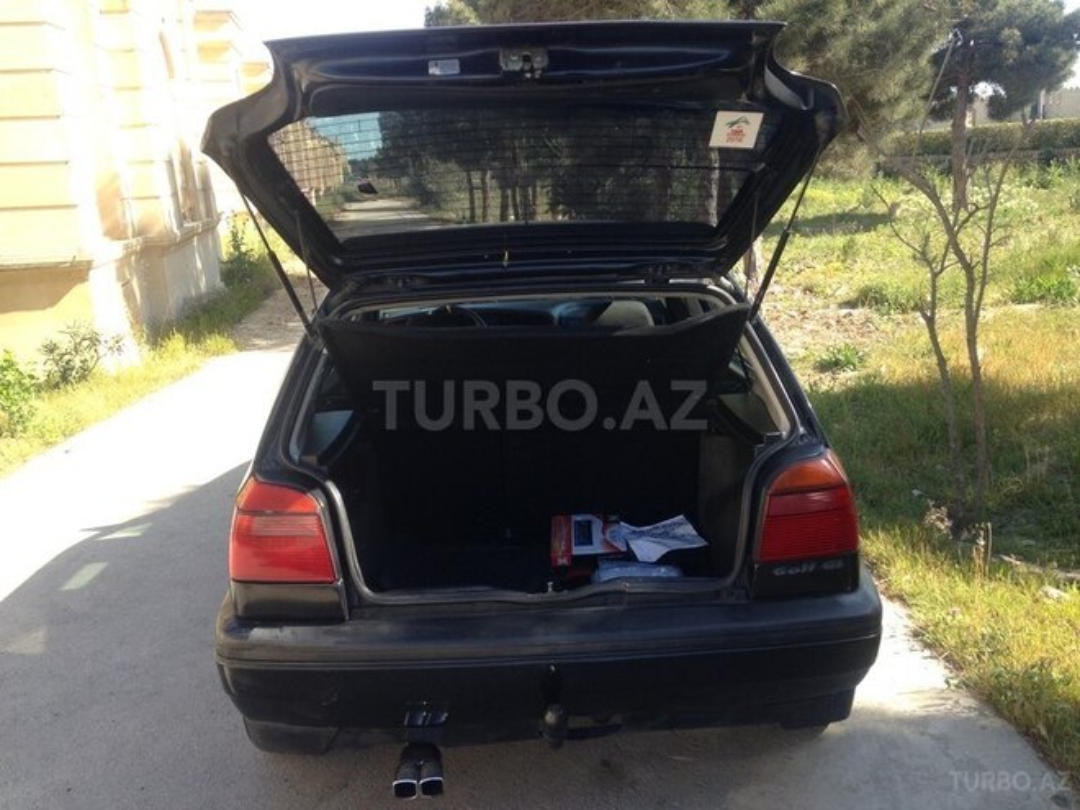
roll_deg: +1.5
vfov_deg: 42.9
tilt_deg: -11.8
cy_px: 405
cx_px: 540
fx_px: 1030
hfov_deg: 55.4
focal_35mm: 33
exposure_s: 1/339
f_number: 2.4
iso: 50
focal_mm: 4.12
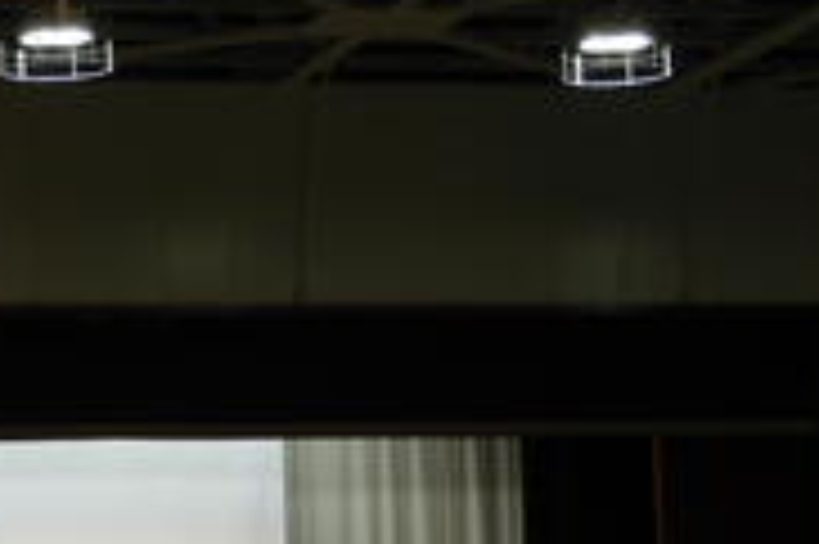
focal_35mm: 217
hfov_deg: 9.4
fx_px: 4932
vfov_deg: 6.3
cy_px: 607
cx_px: -32
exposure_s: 1/60
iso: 280
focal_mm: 17
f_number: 4.8
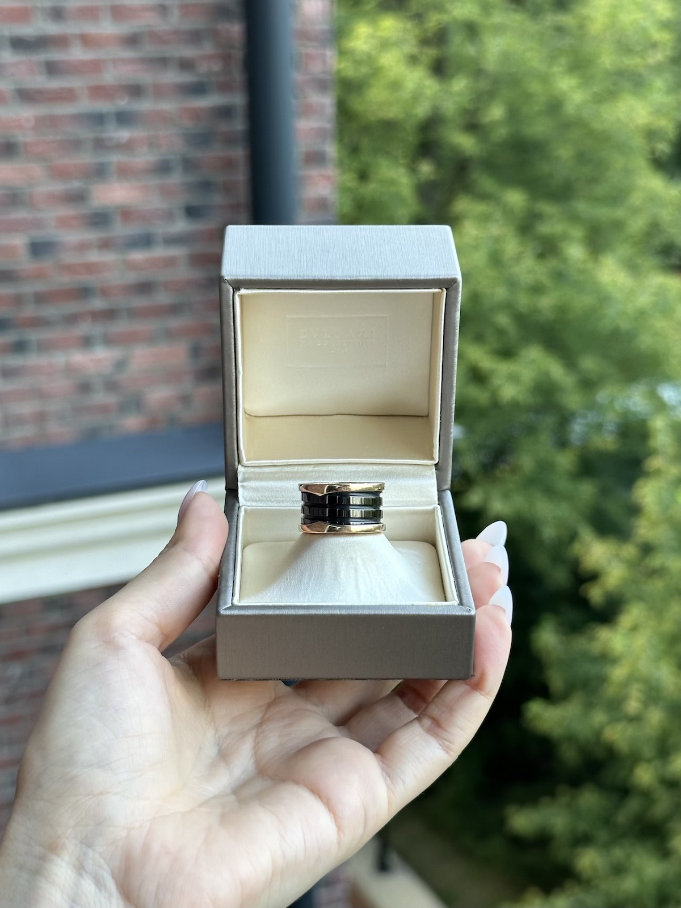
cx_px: 340
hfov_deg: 30.3
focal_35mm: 48
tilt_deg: -17.2
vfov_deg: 39.7
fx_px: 1259
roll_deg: +0.2
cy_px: 454
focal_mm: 6.86
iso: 64
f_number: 1.78
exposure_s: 1/121
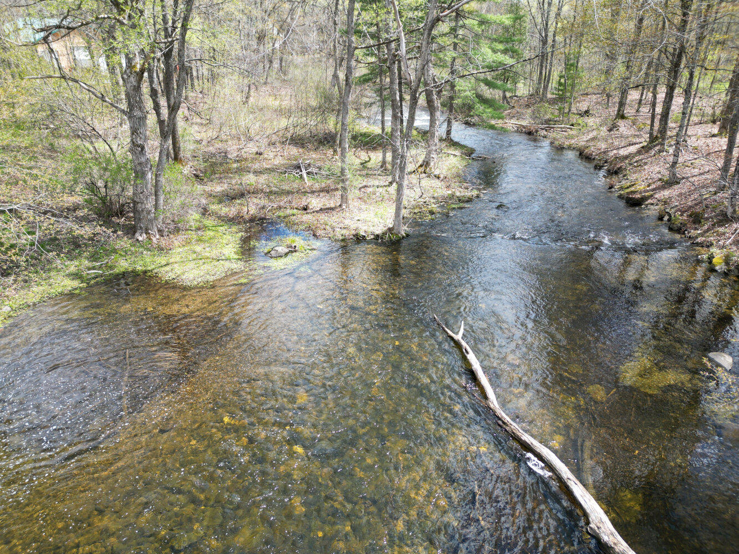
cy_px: 277
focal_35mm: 24
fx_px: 512
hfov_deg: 71.6
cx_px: 370
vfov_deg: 56.8
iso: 120
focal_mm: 6.72
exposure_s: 1/725
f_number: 1.7
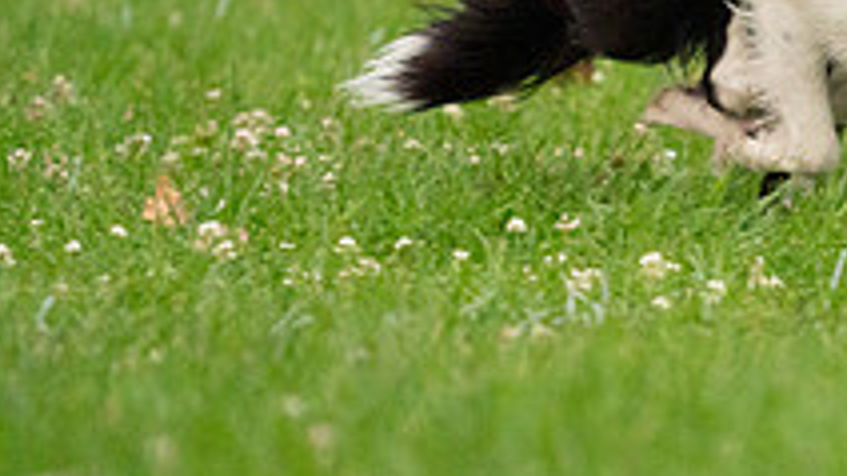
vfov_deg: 1.2
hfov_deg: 2.2
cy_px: -138
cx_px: 1139
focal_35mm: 986
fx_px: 22133
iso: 6400
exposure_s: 1/1600
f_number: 6.3
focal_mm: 344
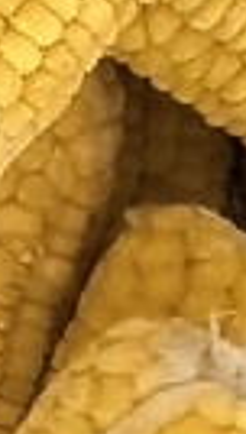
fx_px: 4782
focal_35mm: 415
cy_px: -883
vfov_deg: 4.9
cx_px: 728
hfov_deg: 2.9
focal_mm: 5.75
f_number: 2
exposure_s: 1/333
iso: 800
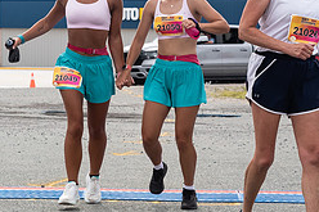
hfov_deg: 12.0
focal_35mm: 171
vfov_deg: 8.0
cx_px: 65
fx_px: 1514
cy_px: 32
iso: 800
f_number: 4
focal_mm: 56
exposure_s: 1/3200
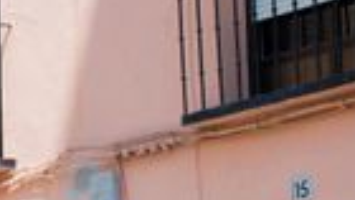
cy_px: 176
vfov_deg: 9.0
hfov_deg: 15.5
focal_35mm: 134
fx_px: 1262
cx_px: -63
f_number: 16
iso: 500
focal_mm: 35
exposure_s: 1/160
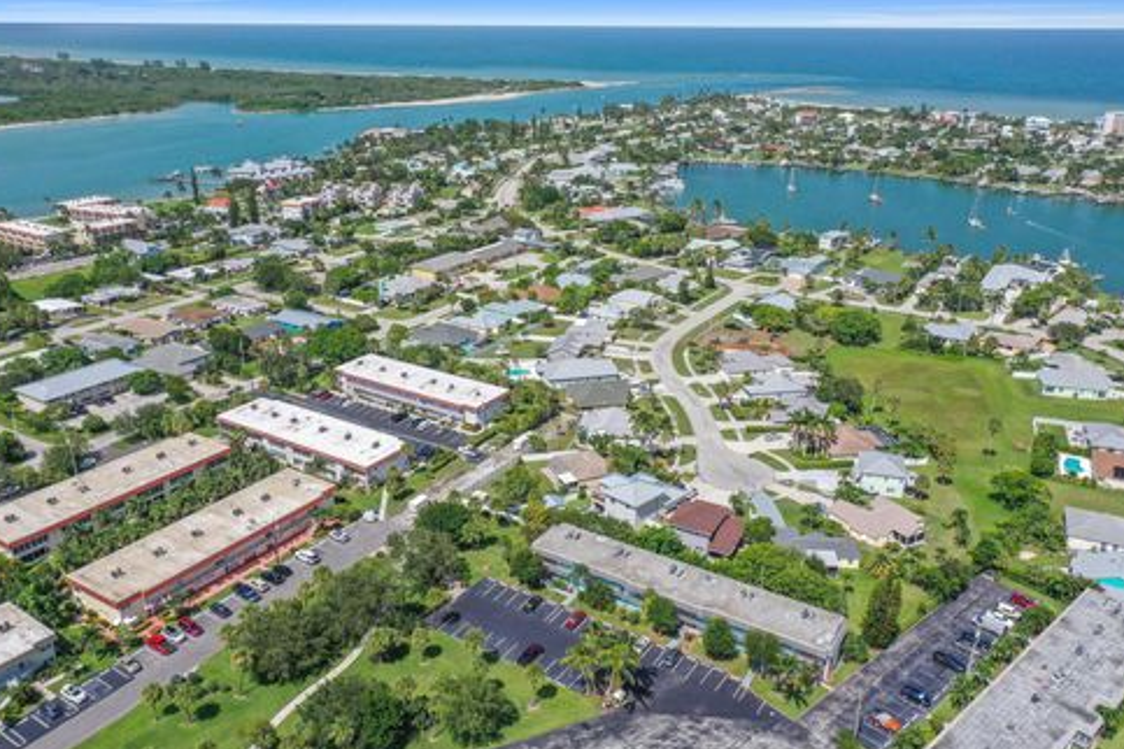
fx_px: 905
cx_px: 552
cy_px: 371
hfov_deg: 63.7
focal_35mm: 29
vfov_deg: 45.0
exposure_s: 1/800
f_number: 5
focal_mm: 10.26
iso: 100
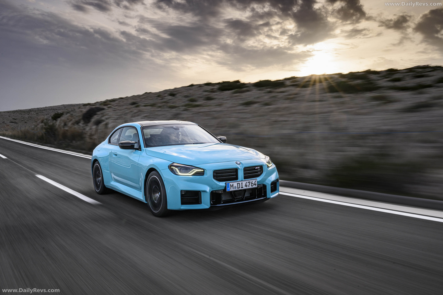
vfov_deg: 39.4
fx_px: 412
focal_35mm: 34
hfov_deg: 56.5
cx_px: 222
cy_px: 148
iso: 80
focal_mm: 33.5
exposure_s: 1/20
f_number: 20
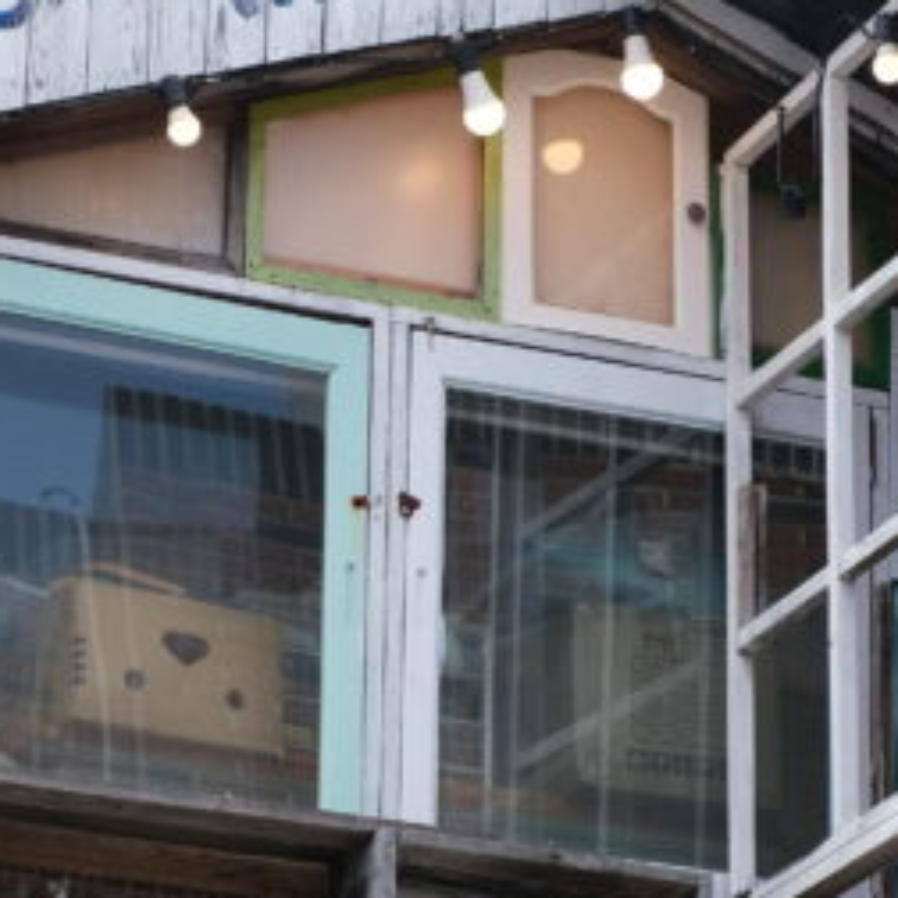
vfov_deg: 9.5
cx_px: 150
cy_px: 886
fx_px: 5371
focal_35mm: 183
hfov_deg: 9.5
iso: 320
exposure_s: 1/1100
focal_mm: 35
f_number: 5
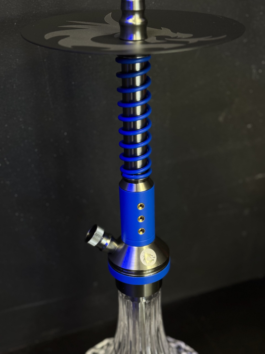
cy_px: 177
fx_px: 490
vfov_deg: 39.7
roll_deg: +0.9
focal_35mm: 48
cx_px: 132
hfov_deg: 30.3
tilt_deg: -26.0
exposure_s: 1/50
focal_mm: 6.76
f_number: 1.78
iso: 250
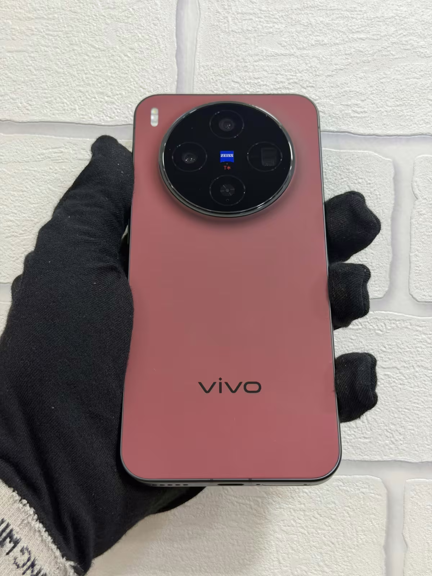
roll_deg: -2.2
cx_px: 216
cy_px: 288
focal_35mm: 48
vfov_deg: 39.7
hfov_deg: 30.3
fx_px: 799
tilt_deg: +1.4
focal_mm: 6.76
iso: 64
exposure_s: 1/50
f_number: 1.78
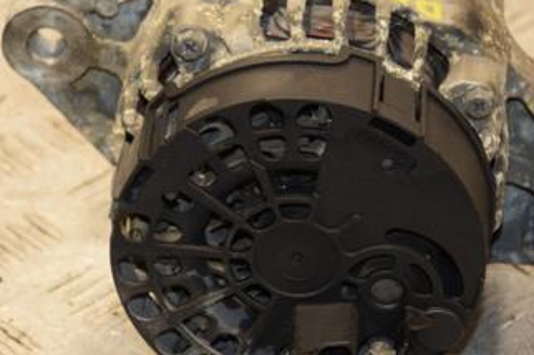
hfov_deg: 9.8
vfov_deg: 6.5
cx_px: 219
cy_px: 184
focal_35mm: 210
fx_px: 3111
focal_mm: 75
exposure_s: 1/125
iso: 800
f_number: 5.3
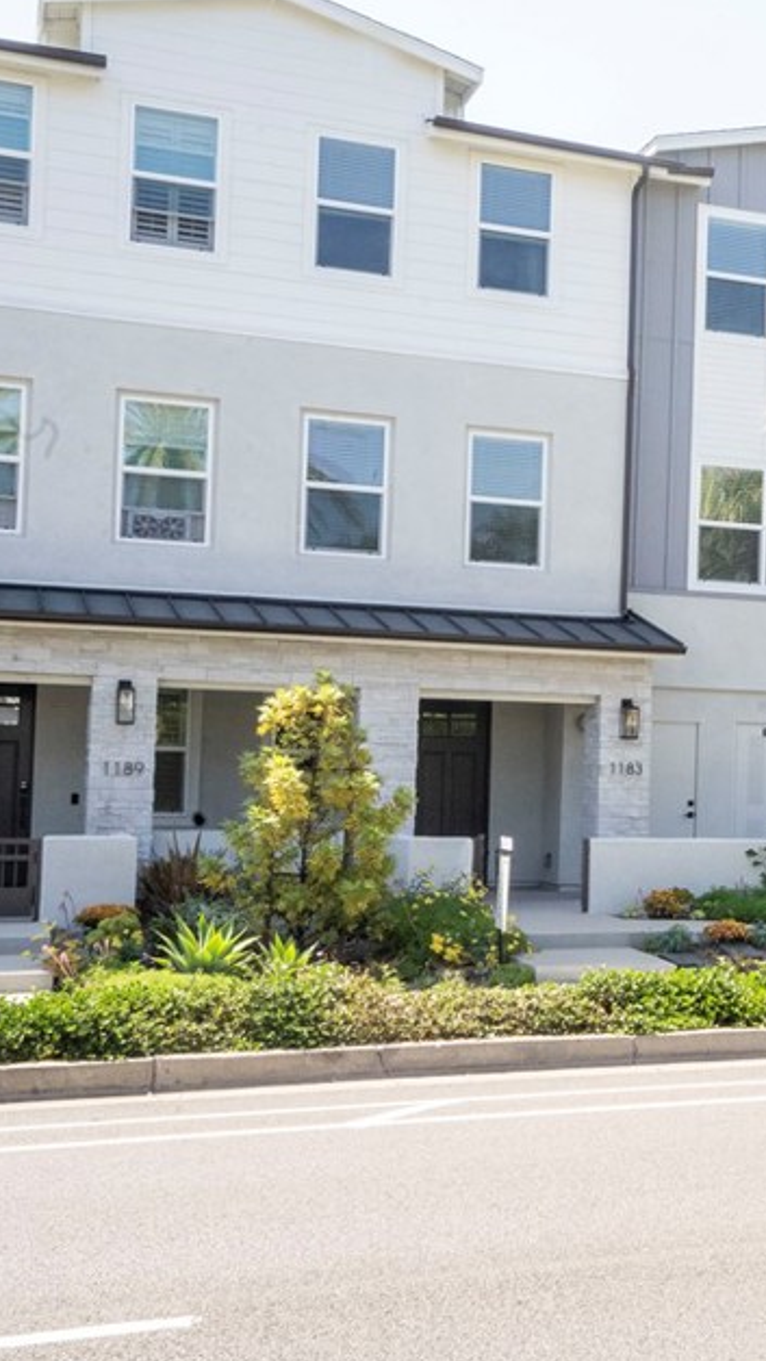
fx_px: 1912
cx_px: 885
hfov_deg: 21.3
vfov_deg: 39.2
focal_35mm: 53
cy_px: 689
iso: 3200
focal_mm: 31
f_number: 22
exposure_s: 1/250
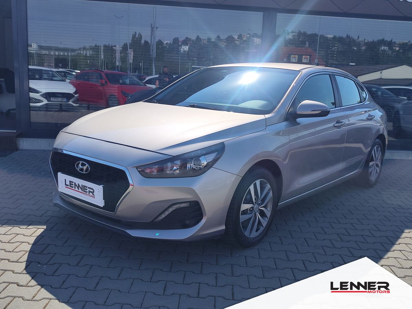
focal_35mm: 23
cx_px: 206
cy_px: 154
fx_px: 274
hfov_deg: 73.9
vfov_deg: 58.9
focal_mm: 7.01
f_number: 1.69
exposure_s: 1/1882
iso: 50
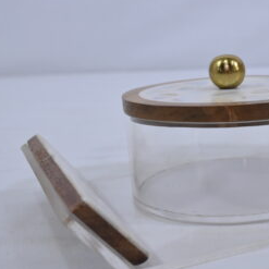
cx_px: 298
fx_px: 572
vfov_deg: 26.5
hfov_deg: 24.6
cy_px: 152
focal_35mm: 65
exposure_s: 1/125
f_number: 7.1
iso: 500
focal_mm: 31.5
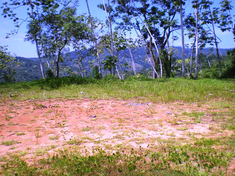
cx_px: 128
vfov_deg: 34.3
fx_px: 285
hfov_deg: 44.7
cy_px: 85
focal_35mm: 42
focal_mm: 6.3
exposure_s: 1/430
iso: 64
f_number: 4.6
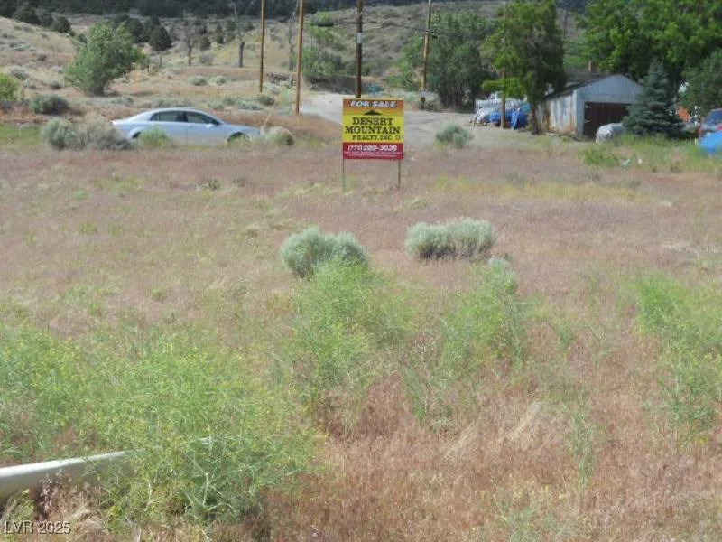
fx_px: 1356
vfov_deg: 22.6
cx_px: 361
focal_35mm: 65
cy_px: 271
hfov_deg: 29.8
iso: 80
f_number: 5.3
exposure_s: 1/320
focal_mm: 11.7
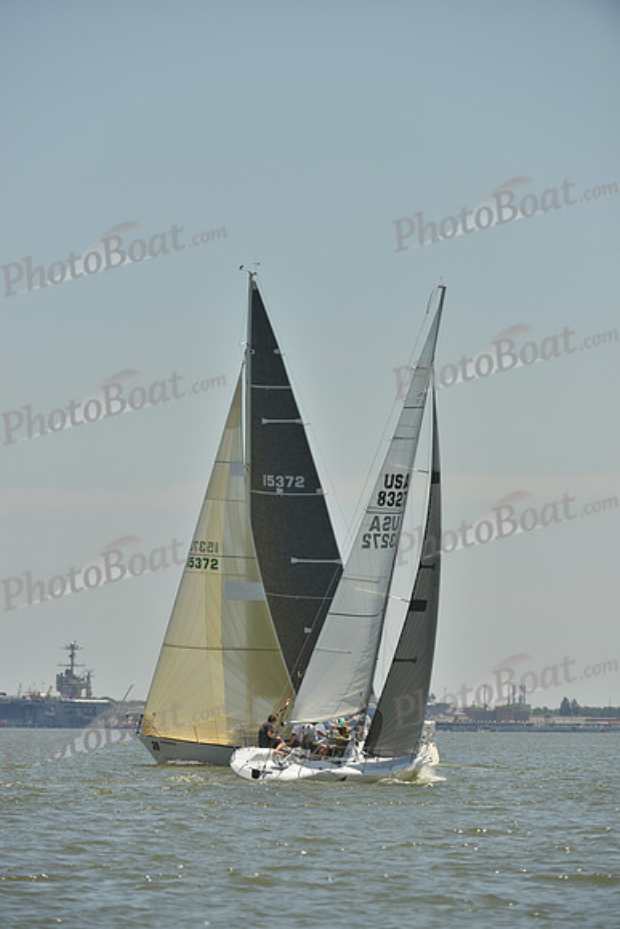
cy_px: 464
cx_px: 310
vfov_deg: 9.4
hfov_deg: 6.2
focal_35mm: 220
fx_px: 5680
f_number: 6.3
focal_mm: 220
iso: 200
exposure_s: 1/1250
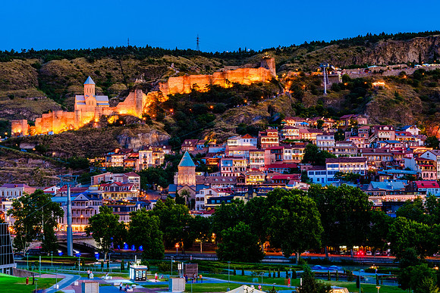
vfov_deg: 16.0
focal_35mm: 86
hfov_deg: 23.7
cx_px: 218
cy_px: 147
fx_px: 1047
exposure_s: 3.7
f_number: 8
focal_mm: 56
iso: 160
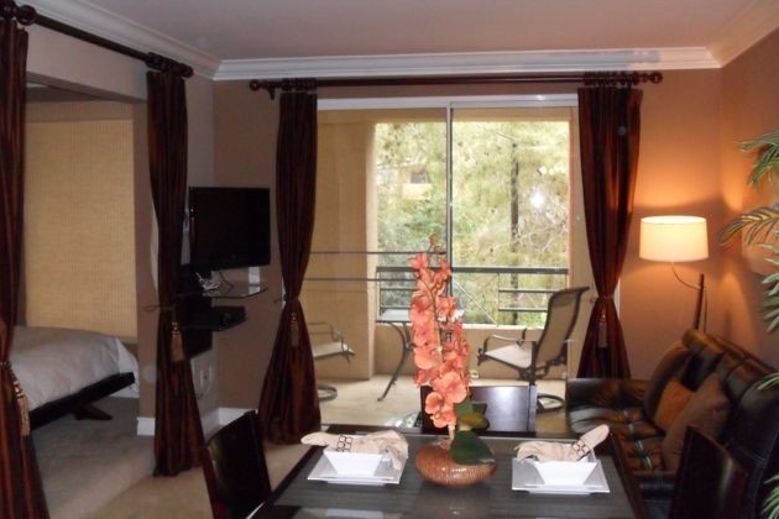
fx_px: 801
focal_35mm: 37
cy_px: 252
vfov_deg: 35.9
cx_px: 387
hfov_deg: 51.9
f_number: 3
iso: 320
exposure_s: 1/45
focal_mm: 6.3
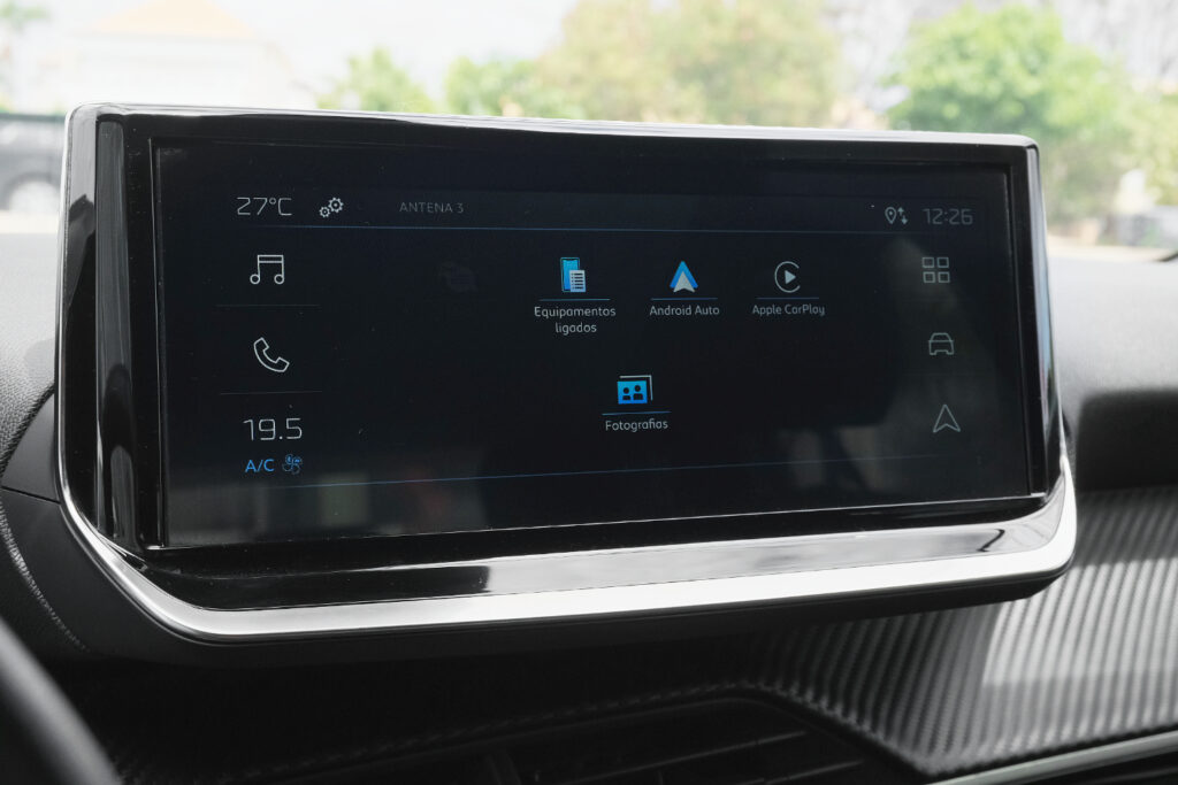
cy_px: 392
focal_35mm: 48
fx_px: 1571
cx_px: 589
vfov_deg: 28.1
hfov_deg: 41.1
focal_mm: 32.3
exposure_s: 1/500
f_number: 9
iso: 2000
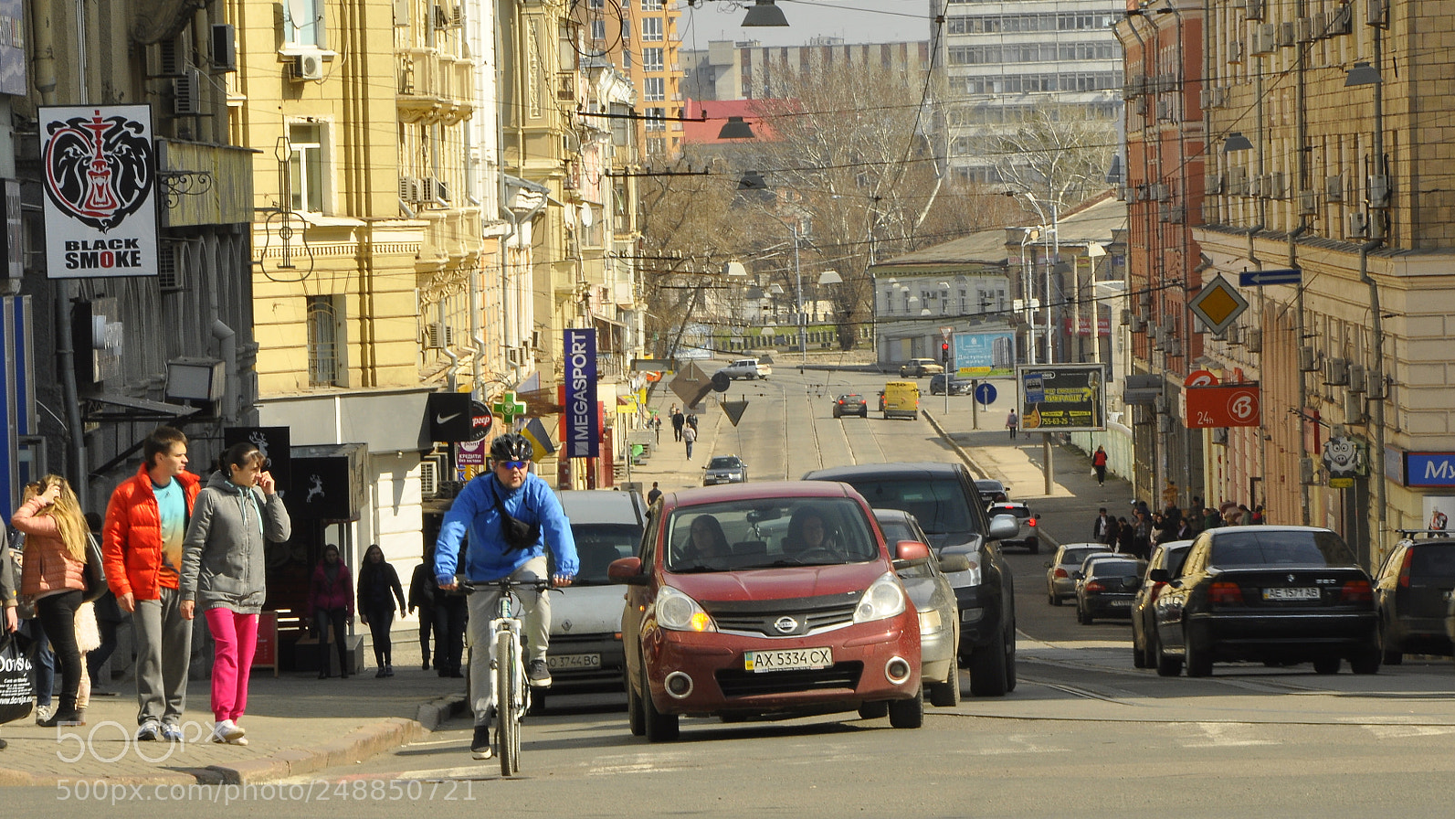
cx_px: 730
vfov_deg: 5.9
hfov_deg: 10.5
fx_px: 7909
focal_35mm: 205
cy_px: 376
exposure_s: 1/50
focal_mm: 130
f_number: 25
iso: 320
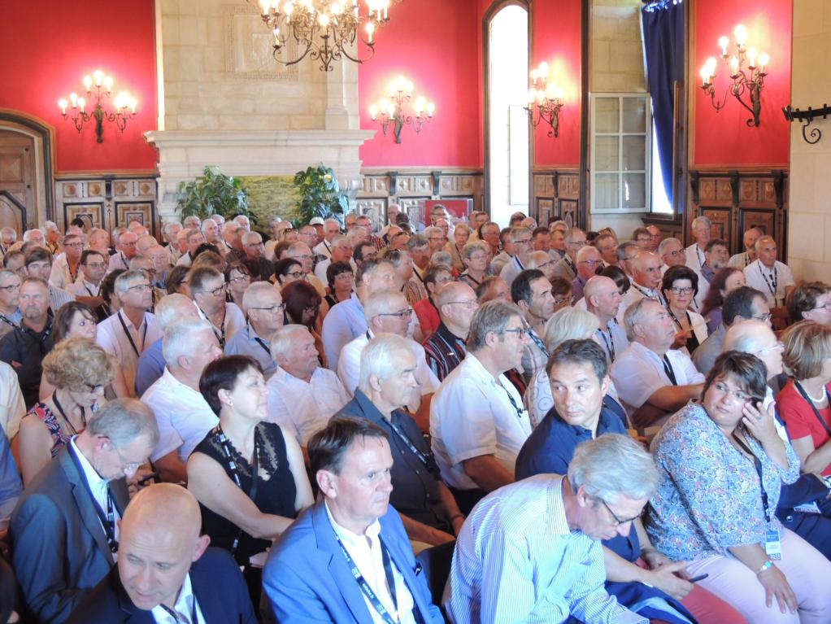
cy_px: 312
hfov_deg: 40.4
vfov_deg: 30.9
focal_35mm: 47
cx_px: 416
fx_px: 1129
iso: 400
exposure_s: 1/13
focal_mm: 8.3
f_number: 3.5
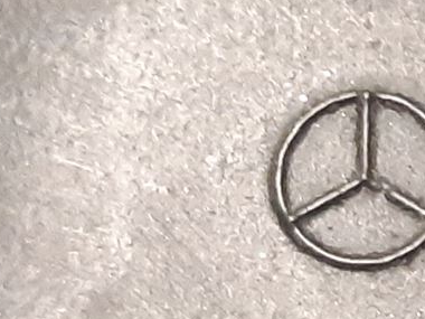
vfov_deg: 10.6
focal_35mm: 140
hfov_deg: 11.9
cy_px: 226
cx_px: 950
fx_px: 1719
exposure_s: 1/25
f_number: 1.7
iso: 400
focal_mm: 3.93
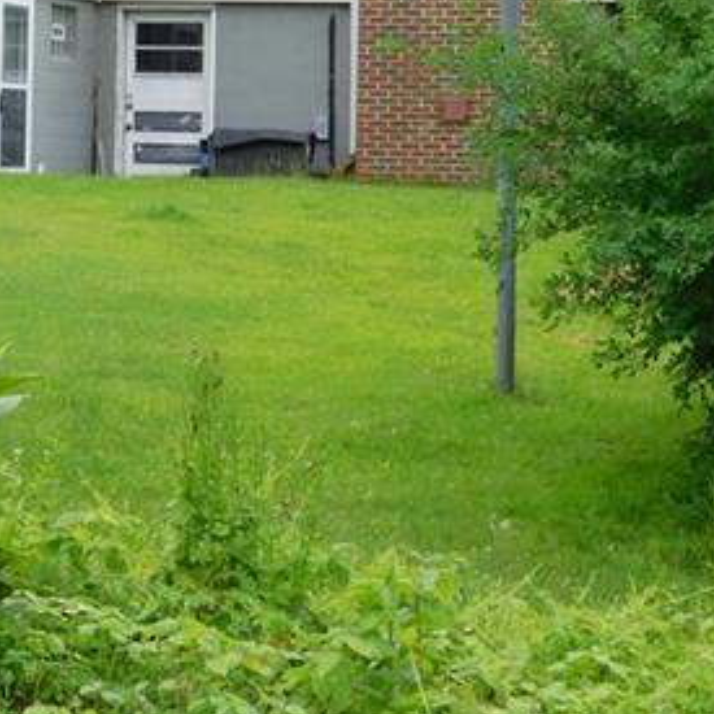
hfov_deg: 13.1
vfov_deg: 13.1
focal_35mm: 131
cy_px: -29
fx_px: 3057
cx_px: -23
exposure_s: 1/400
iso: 125
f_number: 3.8
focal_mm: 9
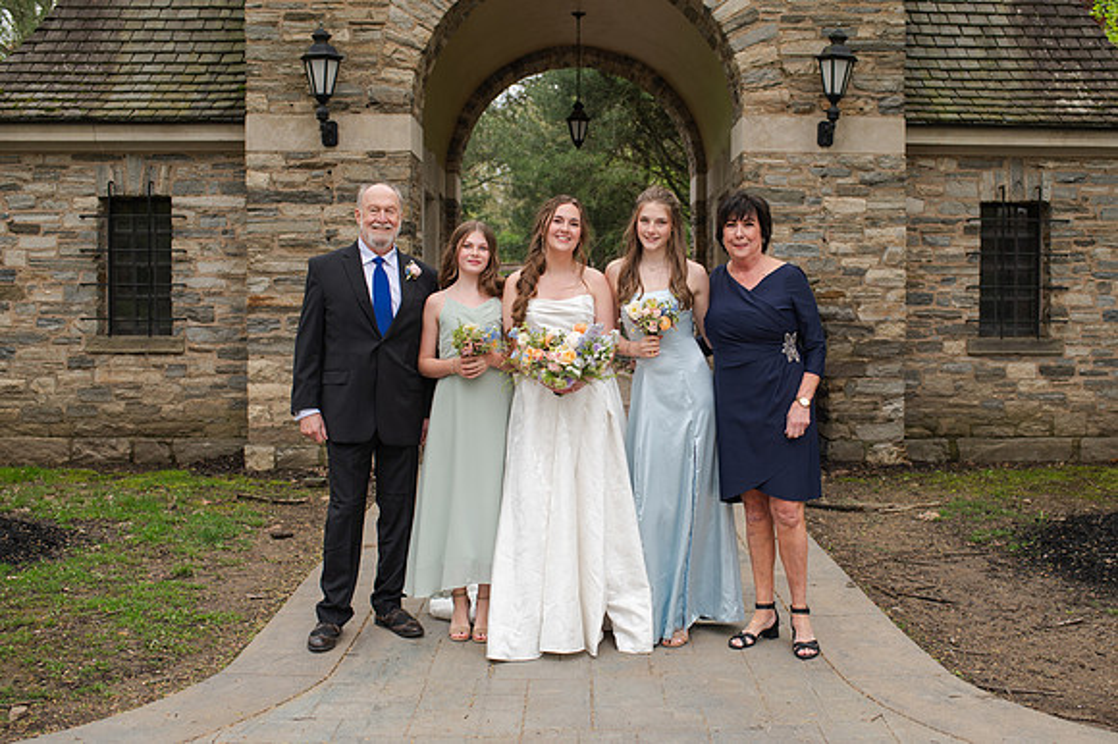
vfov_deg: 32.4
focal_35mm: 41
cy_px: 381
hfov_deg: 47.1
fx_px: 1281
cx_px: 613
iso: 140
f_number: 3.2
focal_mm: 35
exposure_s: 1/320
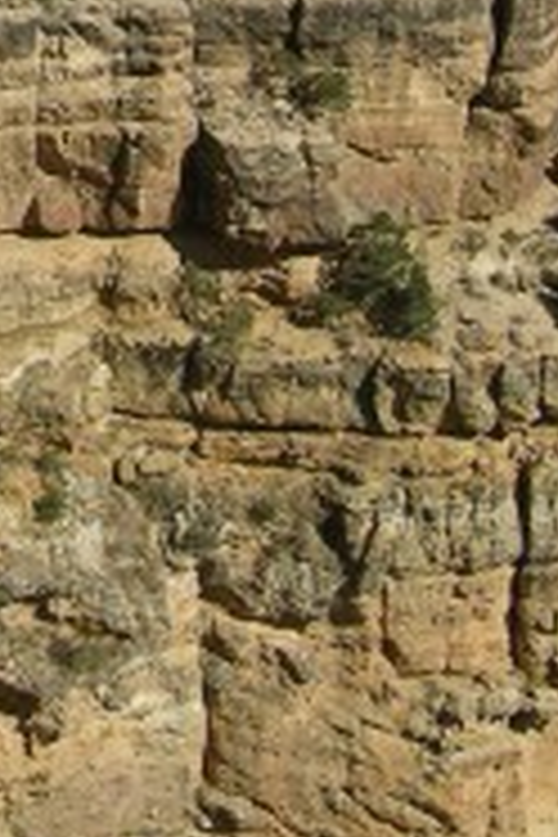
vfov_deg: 8.1
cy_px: -396
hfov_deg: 5.4
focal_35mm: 249
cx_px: -400
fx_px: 5789
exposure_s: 1/420
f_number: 5.6
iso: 50
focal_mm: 14.7
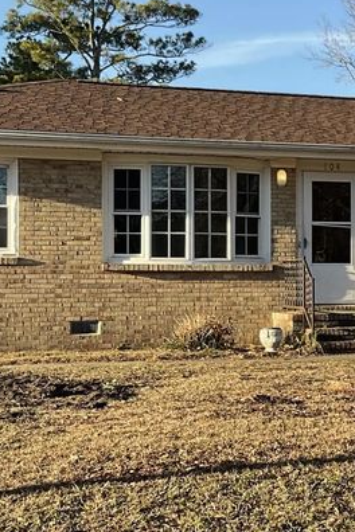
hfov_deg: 16.8
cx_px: 421
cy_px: 283
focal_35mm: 78
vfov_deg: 26.0
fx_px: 1154
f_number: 1.8
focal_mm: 3
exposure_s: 1/593
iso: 16
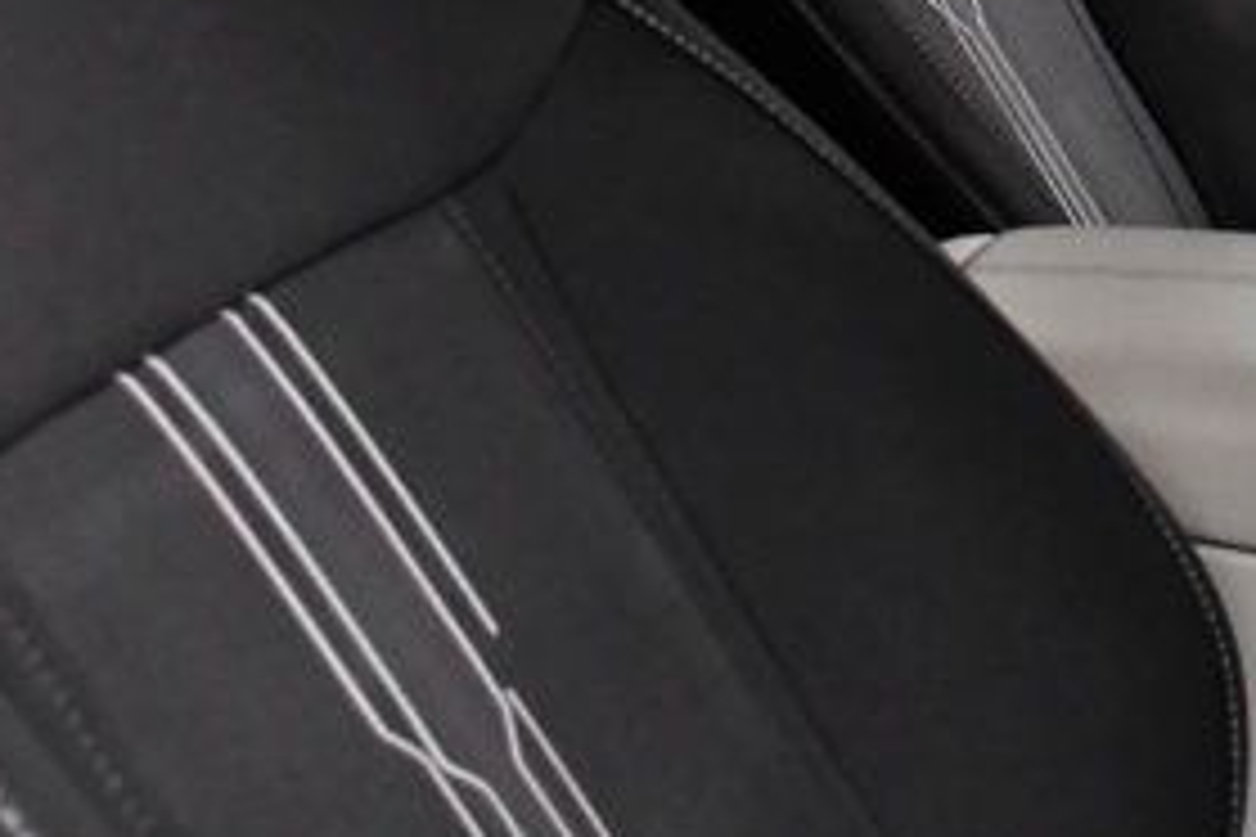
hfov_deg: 17.6
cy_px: -234
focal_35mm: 99
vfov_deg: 13.4
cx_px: 2102
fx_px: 3454
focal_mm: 18
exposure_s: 1/200
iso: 2500
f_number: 4.5
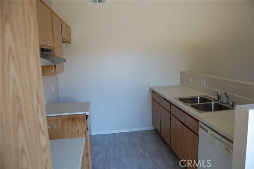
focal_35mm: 27
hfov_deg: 67.4
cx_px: 127
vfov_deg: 47.8
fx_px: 190
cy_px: 84
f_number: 4
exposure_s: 1/60
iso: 400
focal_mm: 18
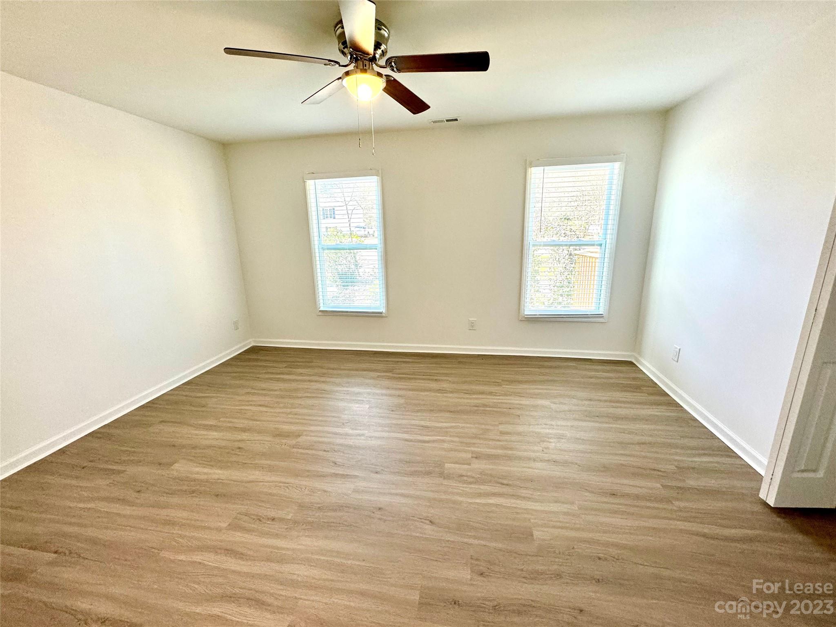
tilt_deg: -13.7
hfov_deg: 102.1
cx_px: 418
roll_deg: +1.2
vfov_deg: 85.7
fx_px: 338
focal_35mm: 14
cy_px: 314
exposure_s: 1/120
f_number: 2.2
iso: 160
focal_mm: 2.22
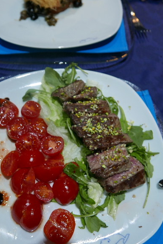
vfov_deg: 49.4
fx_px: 264
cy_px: 106
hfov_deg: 34.1
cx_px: 62
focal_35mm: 39
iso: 250
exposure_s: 1/80
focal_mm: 12.5
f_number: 2.1
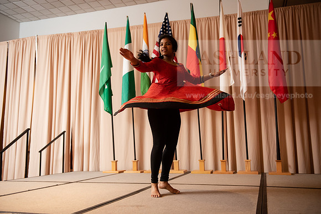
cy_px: 107
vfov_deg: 37.9
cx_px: 160
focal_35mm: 35
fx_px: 312
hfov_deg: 54.4
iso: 2500
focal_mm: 35
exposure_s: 1/200
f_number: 3.2
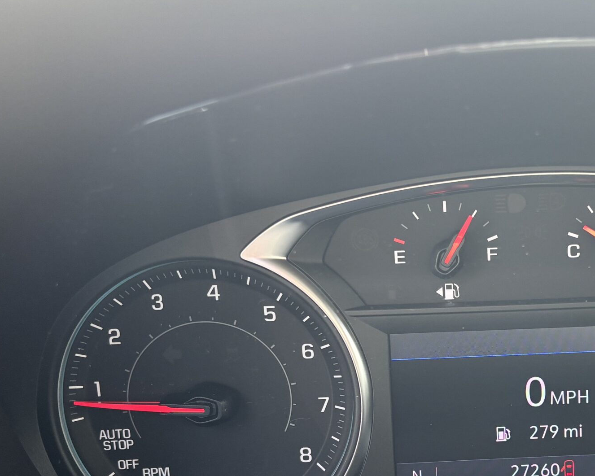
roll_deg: -2.1
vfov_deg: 30.4
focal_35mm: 49
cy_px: 342
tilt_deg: -20.9
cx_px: 490
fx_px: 863
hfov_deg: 36.5
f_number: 1.6
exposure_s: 1/124
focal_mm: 5.96
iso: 64
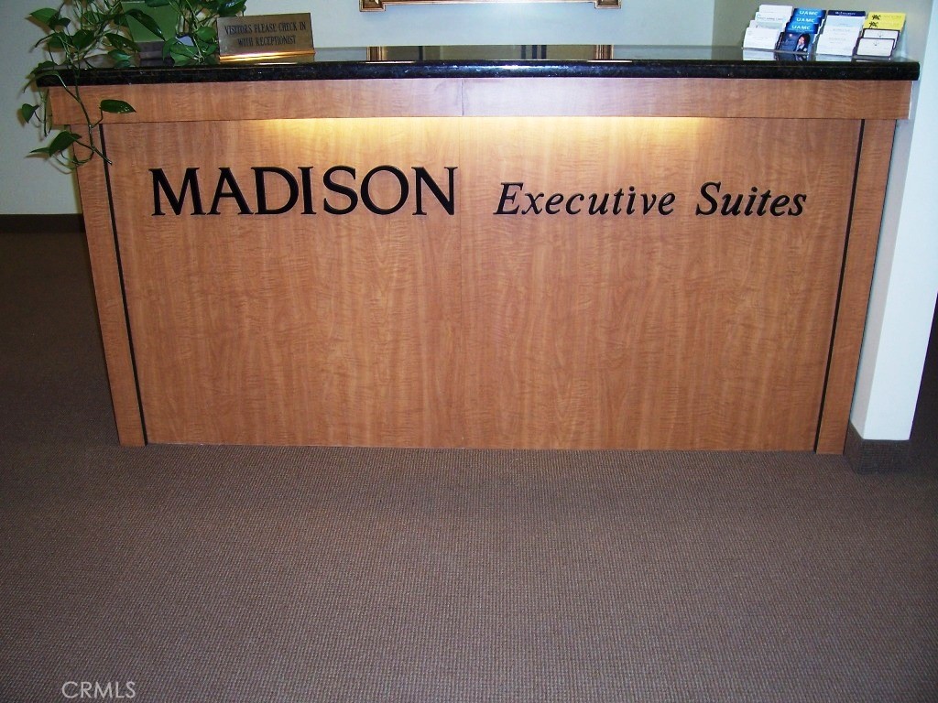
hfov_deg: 54.0
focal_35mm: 34
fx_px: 921
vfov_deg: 41.8
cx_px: 469
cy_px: 352
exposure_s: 1/60
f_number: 2.7
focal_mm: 5.6
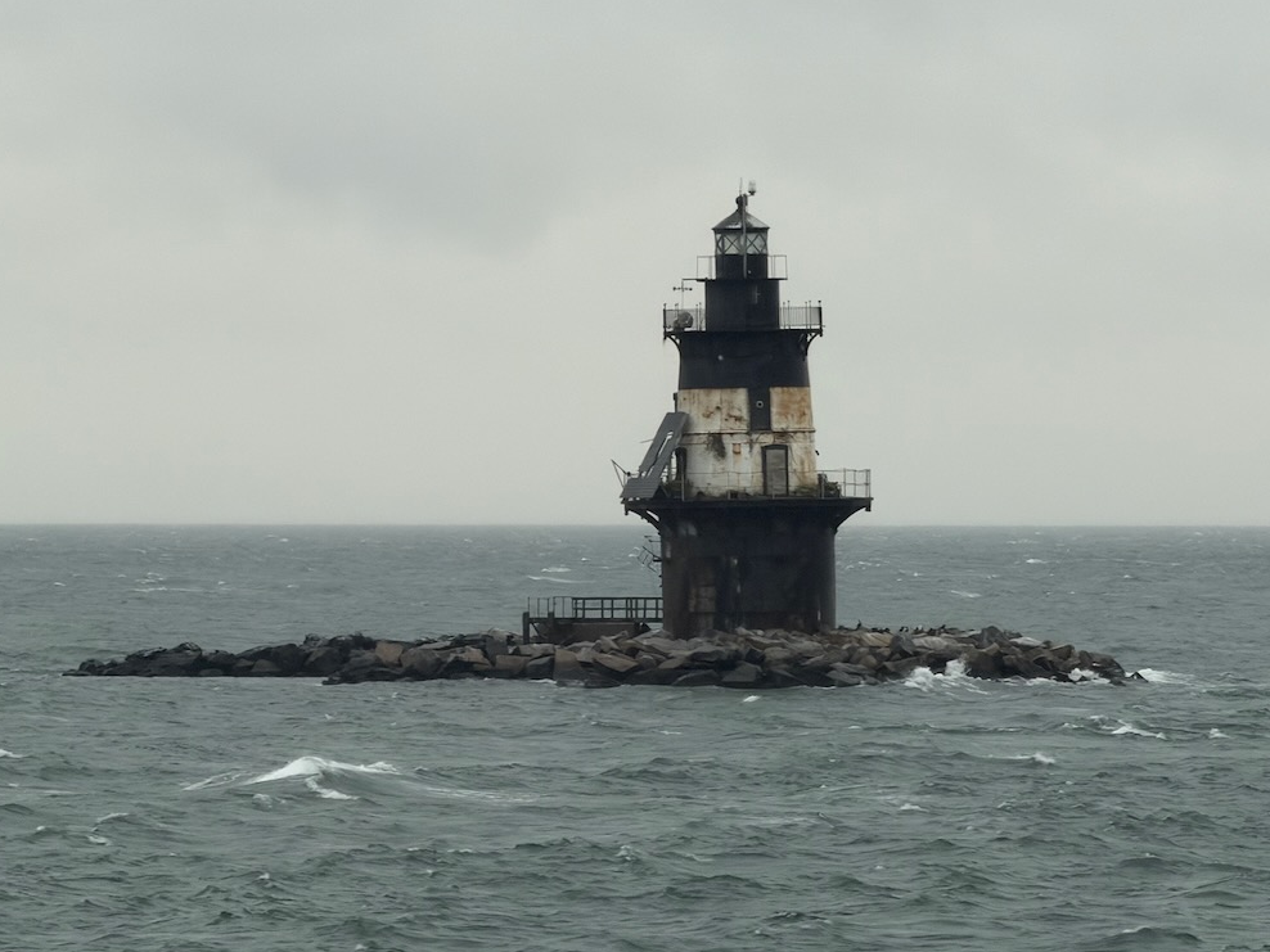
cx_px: 684
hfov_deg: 7.6
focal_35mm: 259
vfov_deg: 5.7
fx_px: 9502
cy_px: 547
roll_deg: +0.9
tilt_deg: +0.4
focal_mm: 16.89
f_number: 2.8
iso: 80
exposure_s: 1/121
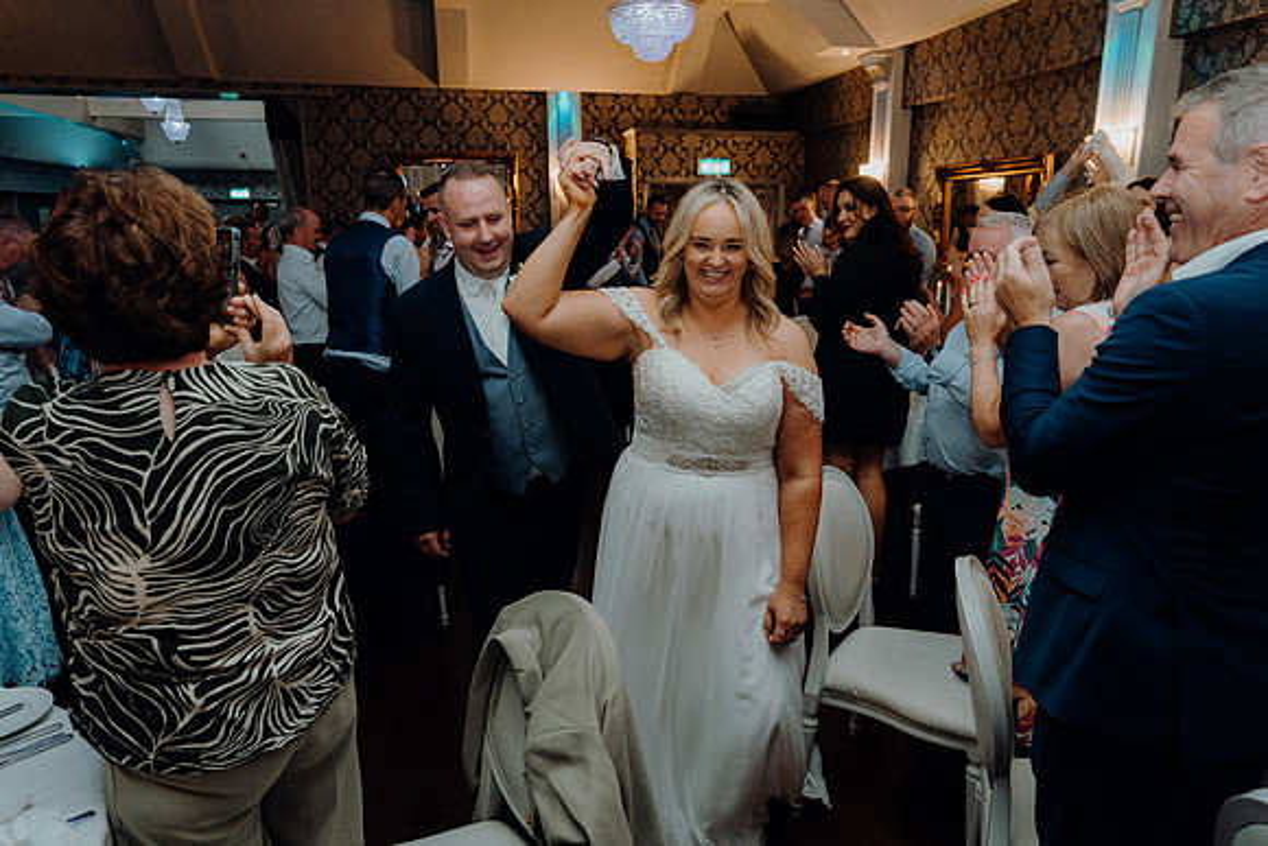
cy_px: 423
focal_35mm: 24
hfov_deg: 73.7
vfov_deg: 53.2
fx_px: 845
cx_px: 634
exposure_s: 1/160
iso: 2500
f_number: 3.5
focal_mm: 24
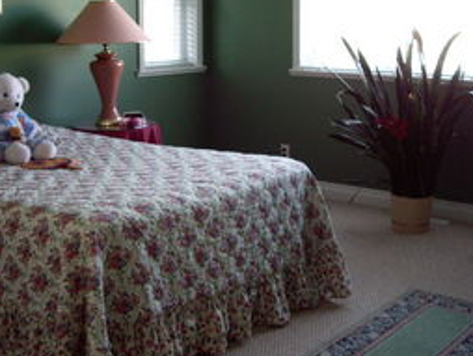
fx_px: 752
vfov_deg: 26.6
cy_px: 147
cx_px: 199
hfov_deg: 34.8
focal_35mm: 55
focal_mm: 6.2
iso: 200
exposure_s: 1/40
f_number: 2.7
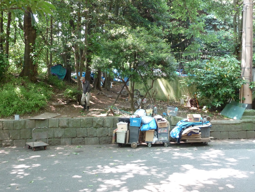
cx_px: 128
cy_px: 96
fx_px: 324
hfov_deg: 42.9
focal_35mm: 44
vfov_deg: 32.9
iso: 320
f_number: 3.7
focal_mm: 7.3
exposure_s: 1/30
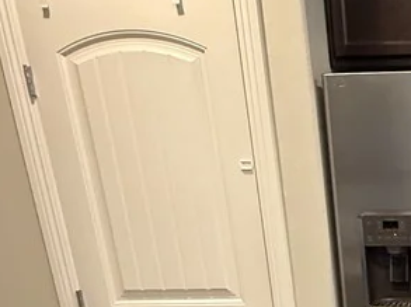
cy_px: 311
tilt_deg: -15.8
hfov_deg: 32.4
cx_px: 491
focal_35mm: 49
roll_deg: +1.4
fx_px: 581
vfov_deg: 27.8
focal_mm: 2.22
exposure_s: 1/60
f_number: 2.2
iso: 800
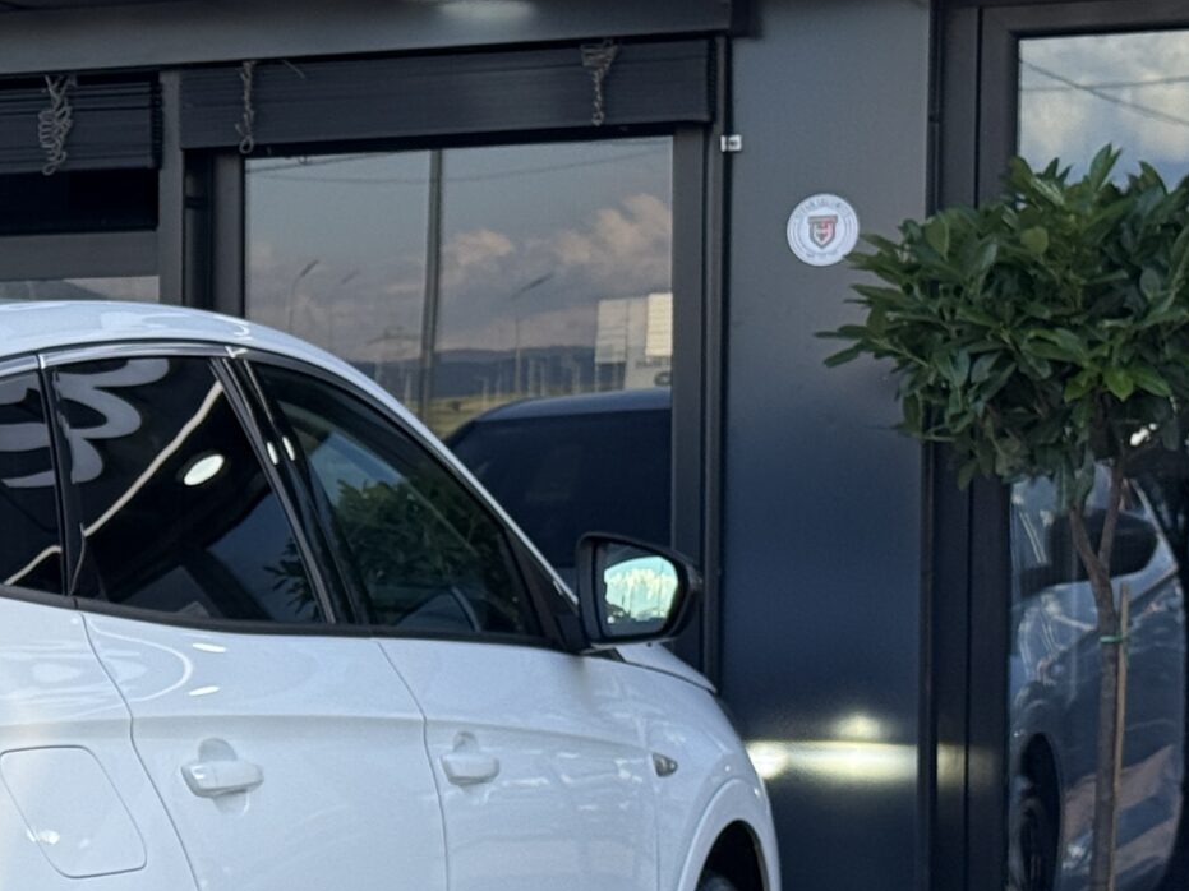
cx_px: -287
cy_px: 795
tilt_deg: -1.7
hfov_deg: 14.4
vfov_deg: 11.2
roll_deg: +0.8
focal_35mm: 132
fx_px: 4533
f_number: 1.78
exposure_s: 1/1133
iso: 80
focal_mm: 6.76
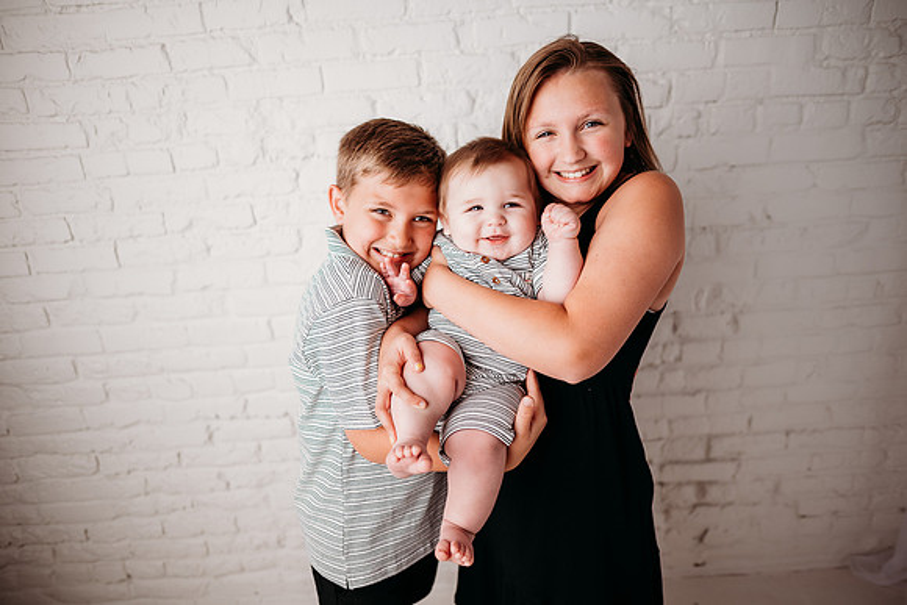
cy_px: 302
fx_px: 605
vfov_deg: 53.2
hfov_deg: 73.7
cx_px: 454
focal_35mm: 24
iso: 100
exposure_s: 1/200
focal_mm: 24
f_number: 2
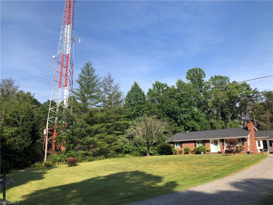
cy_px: 102
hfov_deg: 63.4
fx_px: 221
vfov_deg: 49.7
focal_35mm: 28
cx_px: 136
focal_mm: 3.99
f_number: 1.8
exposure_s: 1/1372
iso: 20
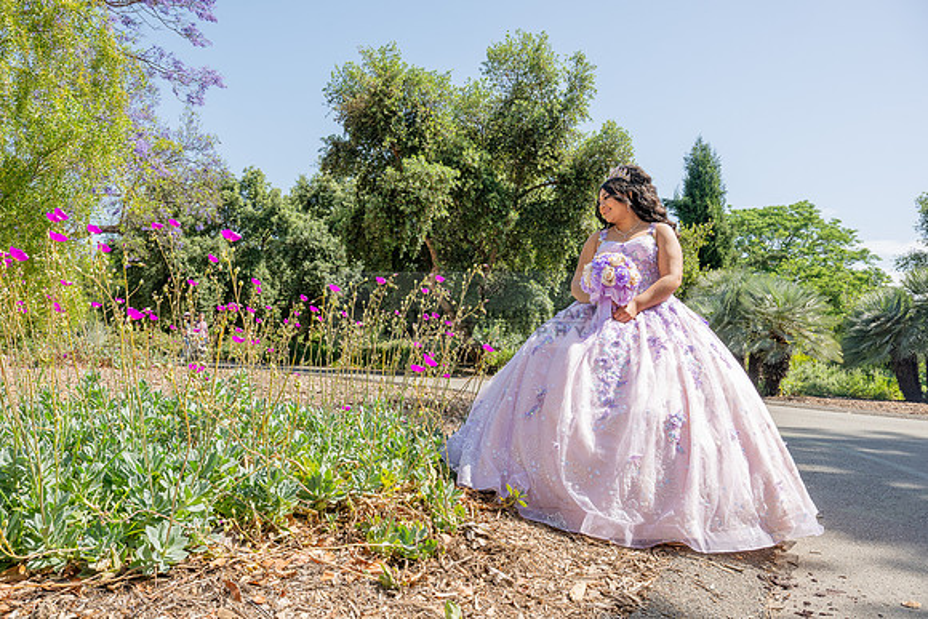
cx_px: 464
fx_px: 761
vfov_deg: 44.3
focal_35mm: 30
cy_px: 310
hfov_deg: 62.8
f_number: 10
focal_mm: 29.5
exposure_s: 1/200
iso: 200
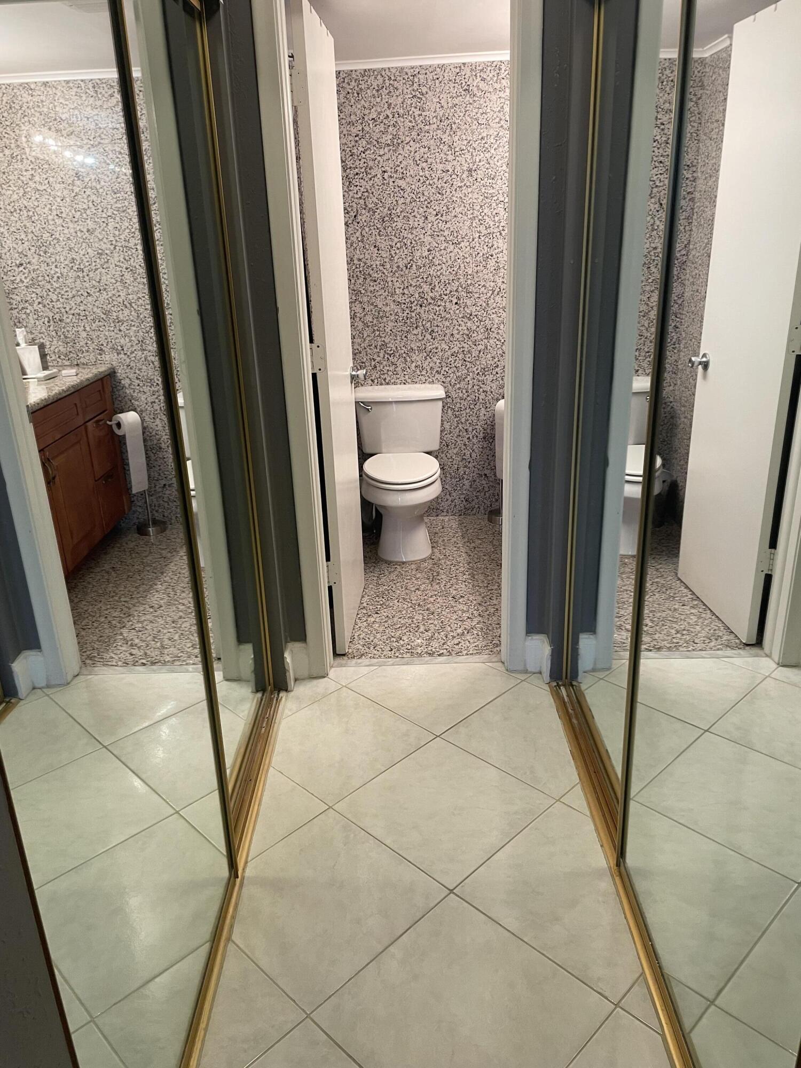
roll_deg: +2.8
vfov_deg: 67.3
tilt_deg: -19.7
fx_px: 802
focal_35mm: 26
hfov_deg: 53.1
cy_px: 534
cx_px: 400
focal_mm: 4.2
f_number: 1.6
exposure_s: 1/60
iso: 100
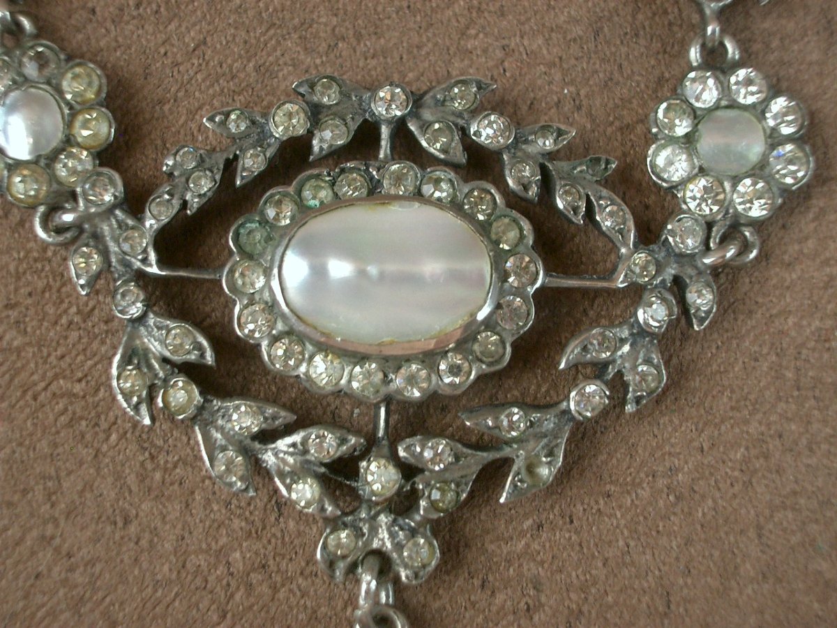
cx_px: 418
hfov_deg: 31.2
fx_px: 1499
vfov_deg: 23.7
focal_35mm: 62
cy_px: 314
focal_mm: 10.2
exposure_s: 1/30
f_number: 3.5
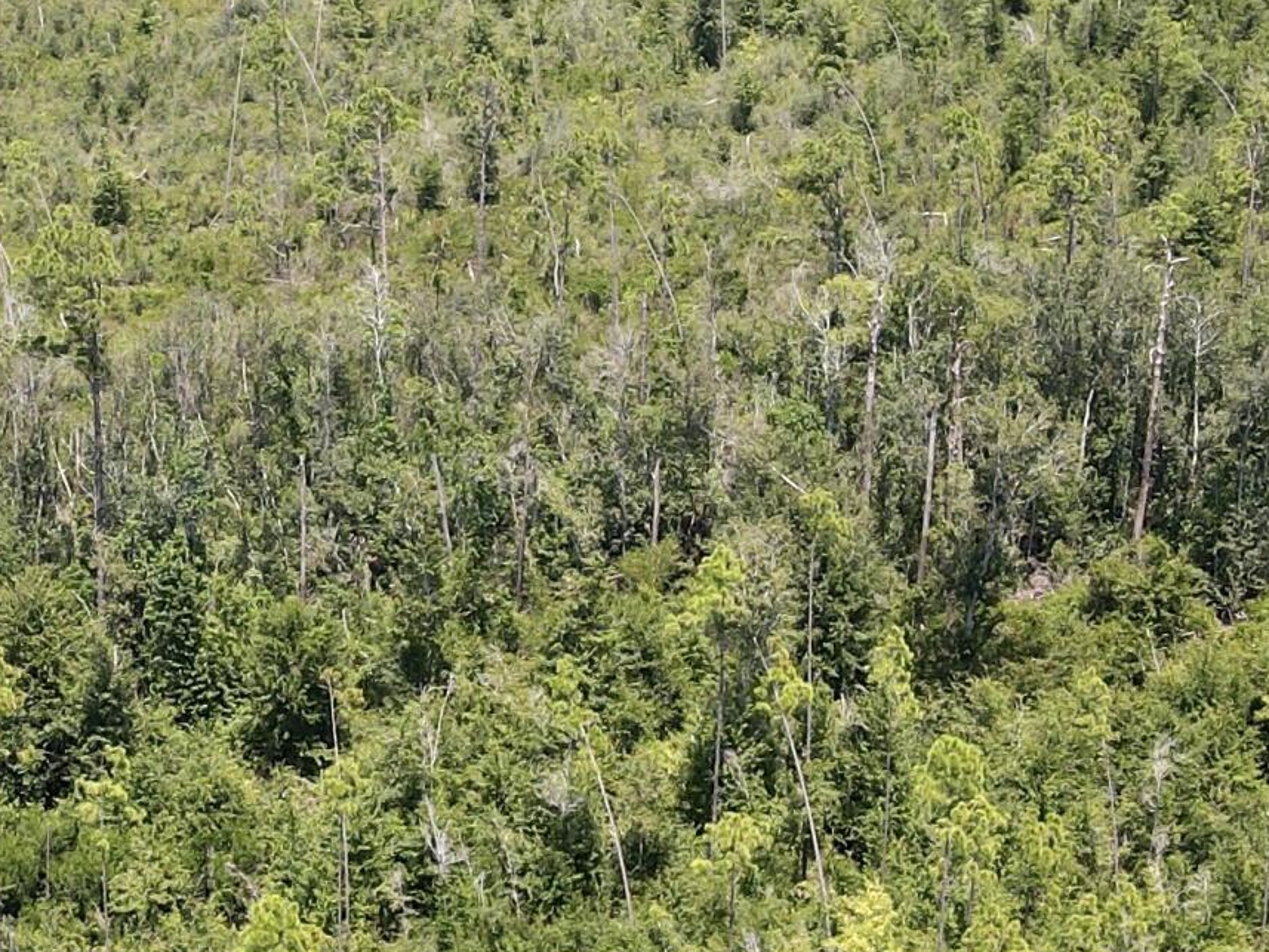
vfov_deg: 17.5
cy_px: 620
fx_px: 3080
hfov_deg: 22.8
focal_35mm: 84
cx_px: 190
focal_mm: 4.5
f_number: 2.8
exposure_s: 1/400
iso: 100
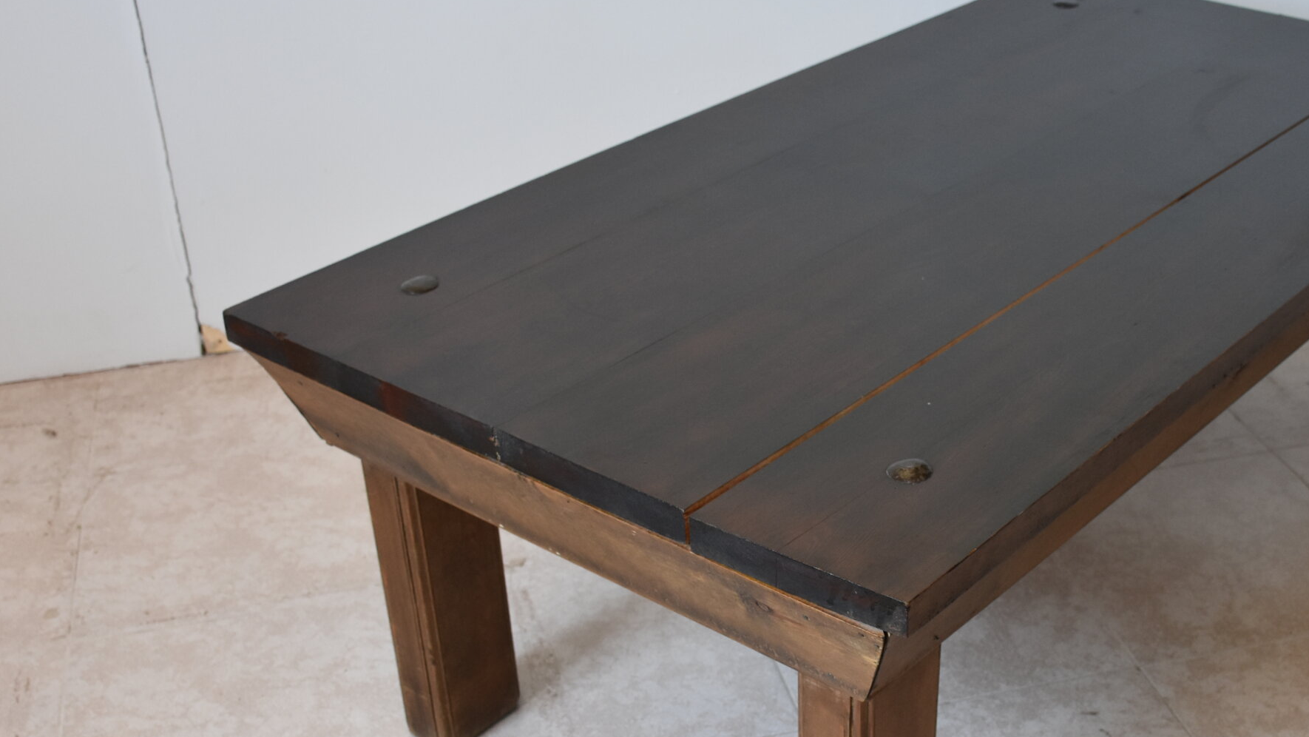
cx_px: 792
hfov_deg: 41.1
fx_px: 1736
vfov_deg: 23.8
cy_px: 497
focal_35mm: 50
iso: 800
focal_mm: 22
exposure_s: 1/80
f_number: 4.5
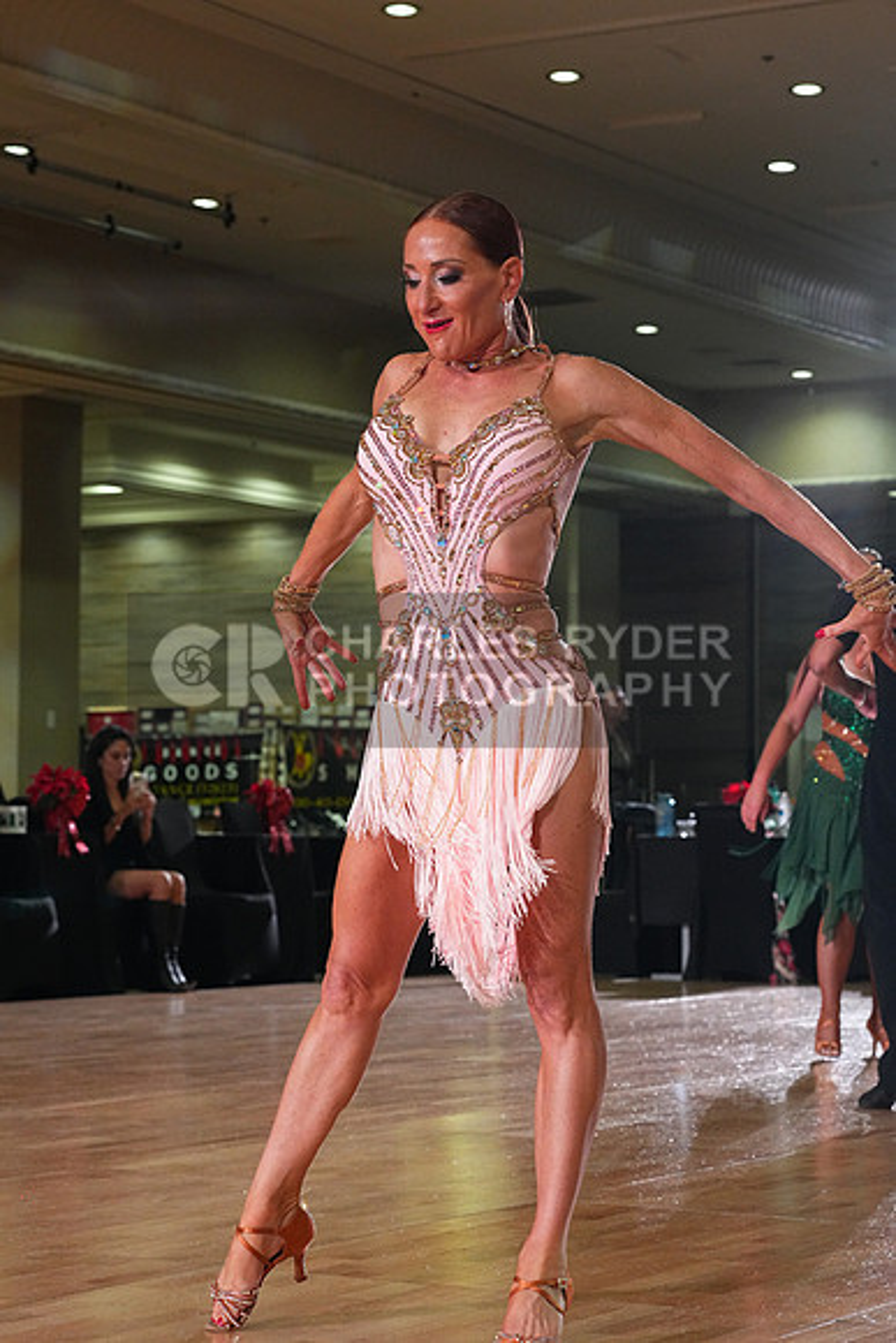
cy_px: 672
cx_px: 448
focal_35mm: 83
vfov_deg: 24.5
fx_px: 3097
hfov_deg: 16.5
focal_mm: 83
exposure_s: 1/320
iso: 6400
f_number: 7.1
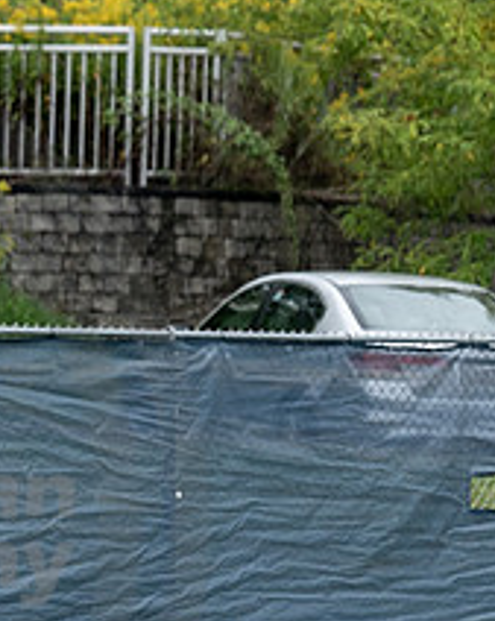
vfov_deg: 1.8
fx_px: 20243
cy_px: 455
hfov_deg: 1.4
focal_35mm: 1103
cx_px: -198
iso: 320
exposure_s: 1/640
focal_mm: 200
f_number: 3.2
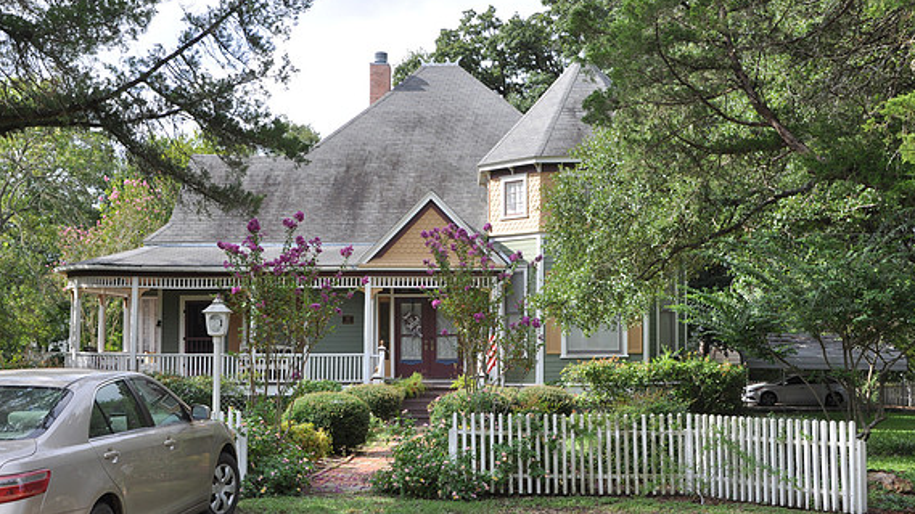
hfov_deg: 42.9
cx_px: 460
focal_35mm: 48
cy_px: 274
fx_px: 1165
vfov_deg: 24.9
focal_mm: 30
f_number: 10
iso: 200
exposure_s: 1/100
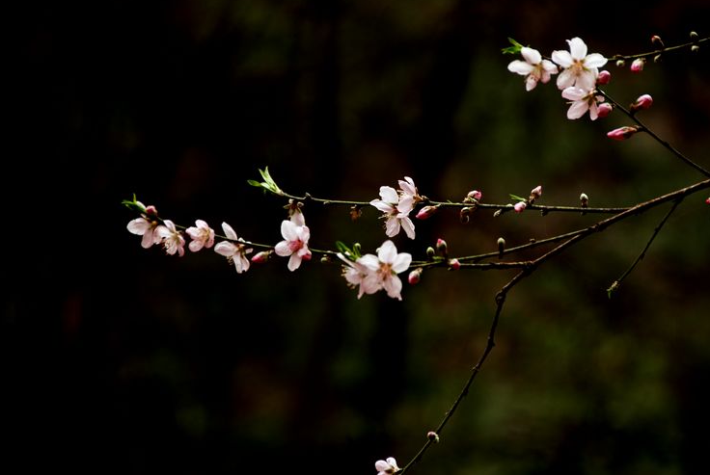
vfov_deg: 4.2
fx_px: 6438
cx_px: 376
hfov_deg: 6.3
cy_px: 221
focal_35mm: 326
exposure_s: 1/60
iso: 100
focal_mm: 200
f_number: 5.6
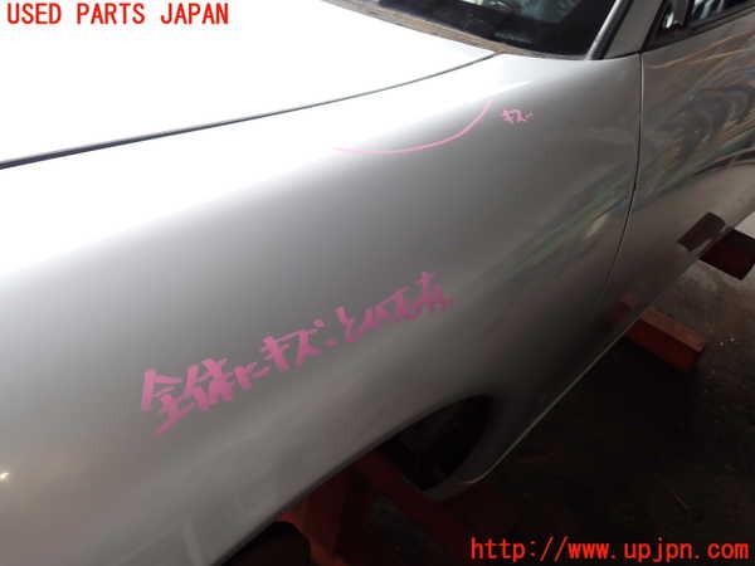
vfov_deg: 46.8
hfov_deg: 60.0
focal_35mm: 30
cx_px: 378
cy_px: 283
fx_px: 654
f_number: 3.2
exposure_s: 1/60
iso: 100
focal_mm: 5.4
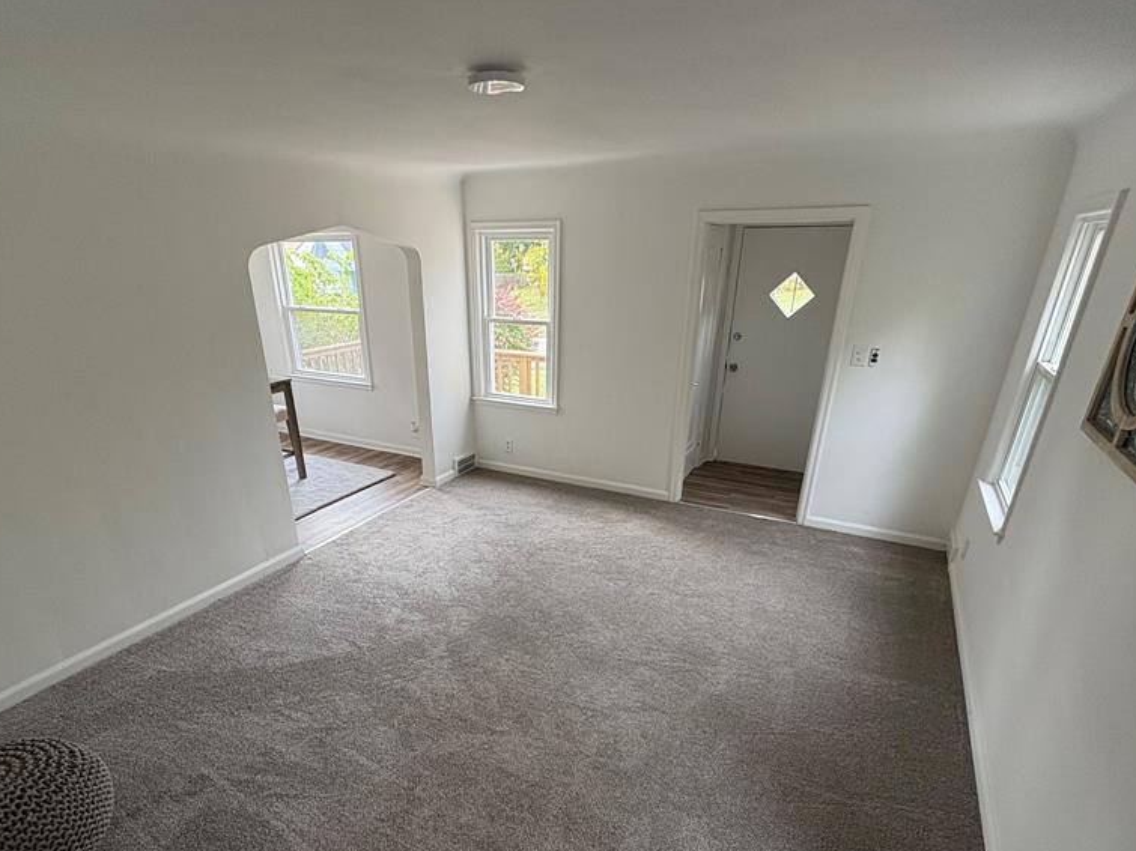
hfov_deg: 84.6
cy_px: 537
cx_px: 531
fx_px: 623
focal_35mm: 19
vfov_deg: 67.5
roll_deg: +2.9
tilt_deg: -24.0
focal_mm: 2.22
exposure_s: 1/99
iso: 125
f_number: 2.2
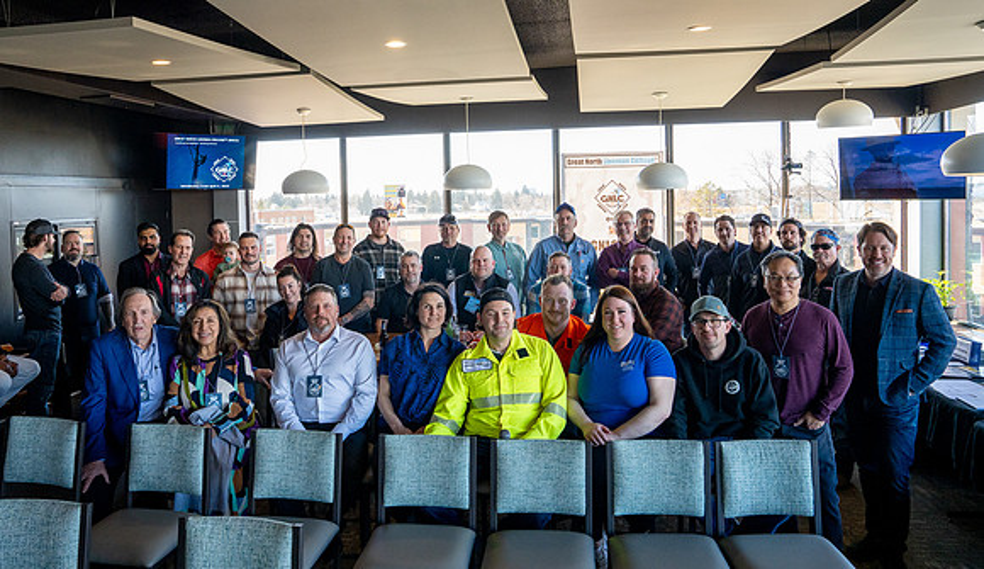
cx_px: 474
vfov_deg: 43.9
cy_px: 229
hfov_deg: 70.0
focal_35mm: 27
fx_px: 702
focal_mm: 24
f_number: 8
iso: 2500
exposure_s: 1/200
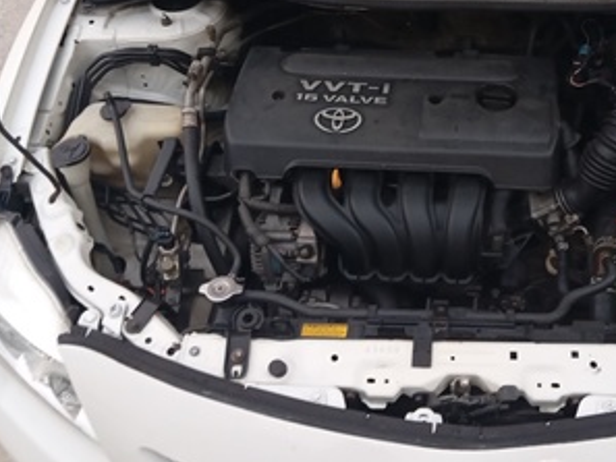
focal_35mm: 43
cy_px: 144
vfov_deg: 33.2
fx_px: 766
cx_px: 454
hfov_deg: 42.6
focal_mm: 4.22
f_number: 1.8
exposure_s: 1/24
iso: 1553
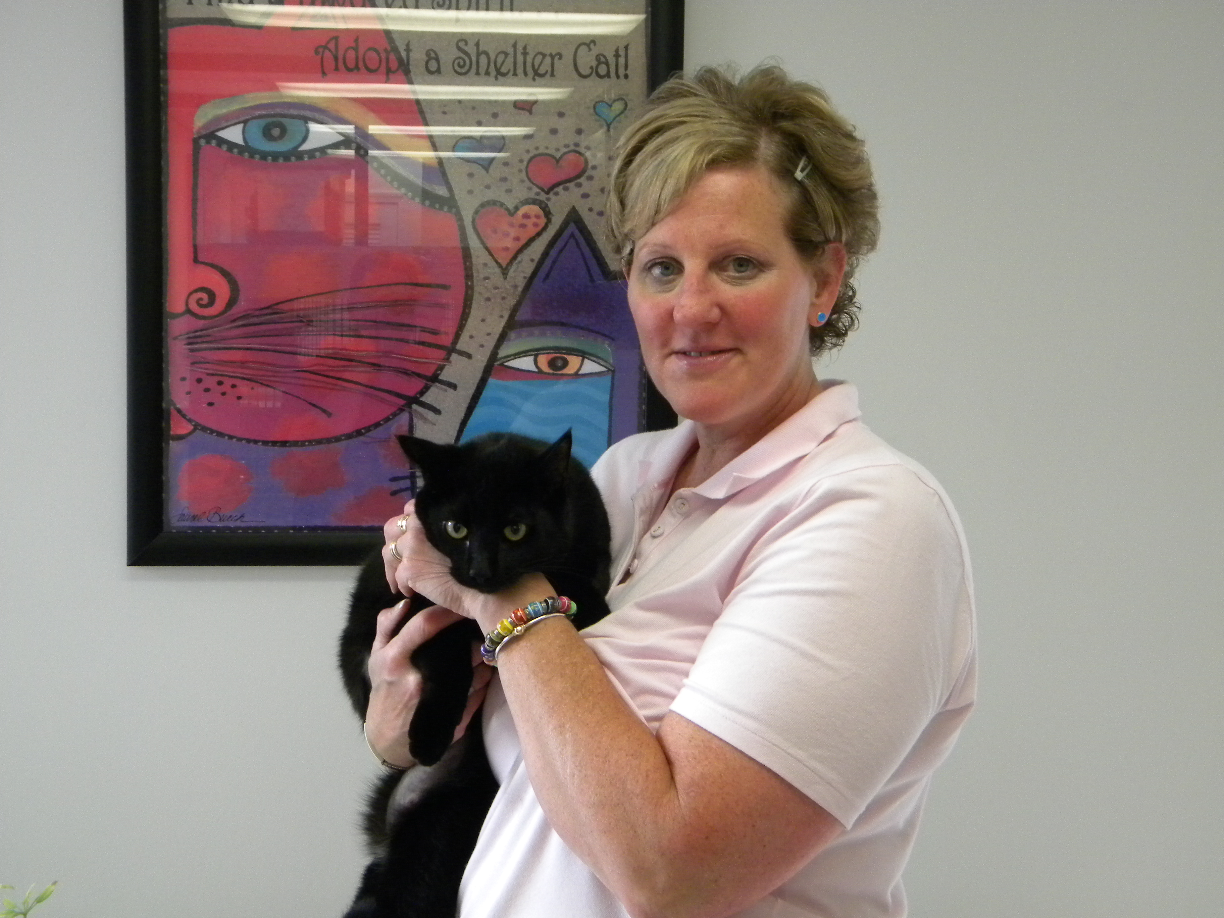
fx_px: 1980
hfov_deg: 34.3
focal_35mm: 56
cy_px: 459
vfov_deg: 26.1
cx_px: 612
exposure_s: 1/43.2
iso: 400
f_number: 4.1
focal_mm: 10.1
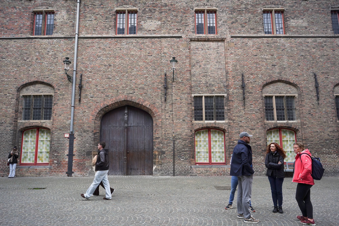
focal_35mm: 24
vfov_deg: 53.1
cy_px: 113
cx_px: 170
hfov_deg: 73.7
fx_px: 226
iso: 100
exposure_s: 1/100
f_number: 6.3
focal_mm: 24
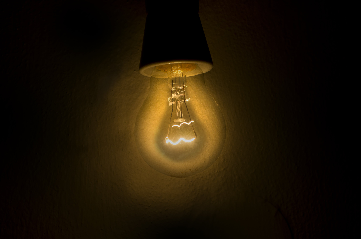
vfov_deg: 25.6
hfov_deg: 37.9
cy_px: 120
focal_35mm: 52
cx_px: 180
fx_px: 525
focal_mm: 35
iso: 200
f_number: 6.3
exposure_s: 1/2500
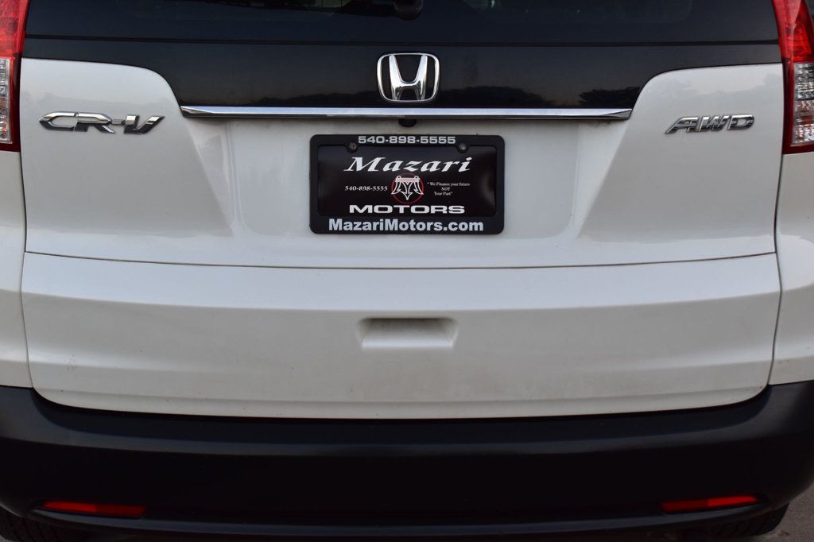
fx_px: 1288
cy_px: 271
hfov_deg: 35.1
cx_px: 407
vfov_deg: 23.8
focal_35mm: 57
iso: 400
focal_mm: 38
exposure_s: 1/60
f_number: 8
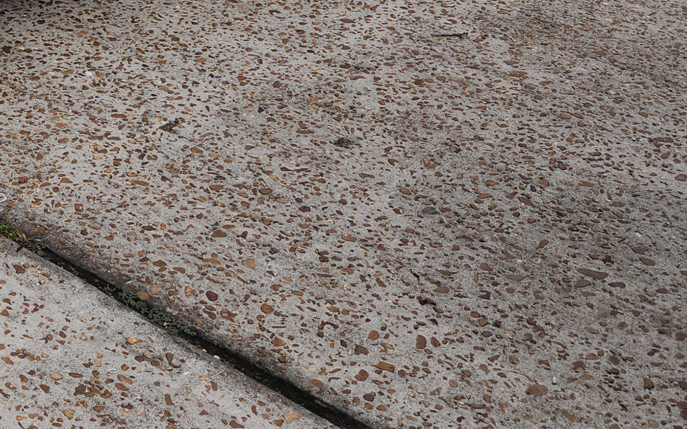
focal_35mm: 72
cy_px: -287
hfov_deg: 25.9
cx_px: -116
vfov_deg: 16.0
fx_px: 1348
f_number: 1.8
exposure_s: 1/1050
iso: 20
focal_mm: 5.4
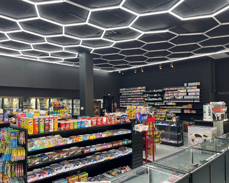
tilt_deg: +1.7
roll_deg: -0.1
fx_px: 183
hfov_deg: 64.0
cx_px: 106
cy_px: 93
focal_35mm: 27
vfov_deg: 53.2
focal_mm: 5.1
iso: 80
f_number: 1.6
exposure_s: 1/120
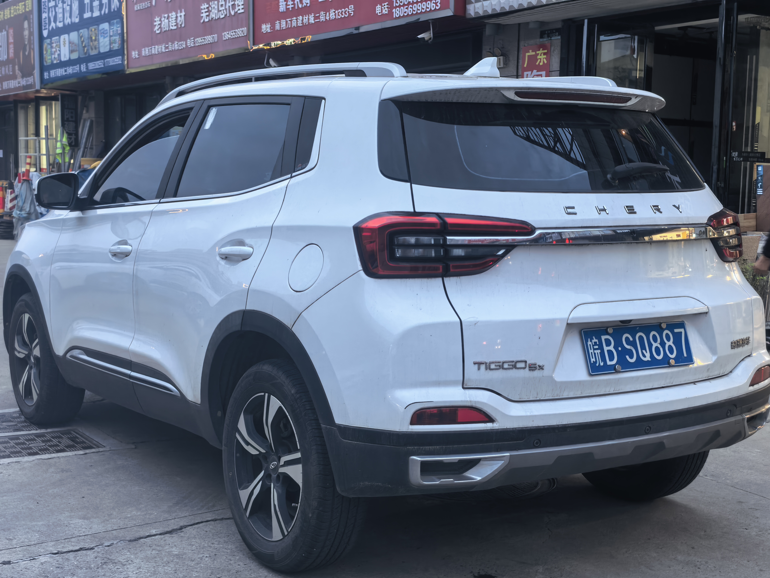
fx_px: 1112
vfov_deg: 29.1
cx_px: 385
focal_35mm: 50
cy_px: 289
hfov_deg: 38.2
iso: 320
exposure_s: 1/50
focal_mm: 5.75
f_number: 1.4
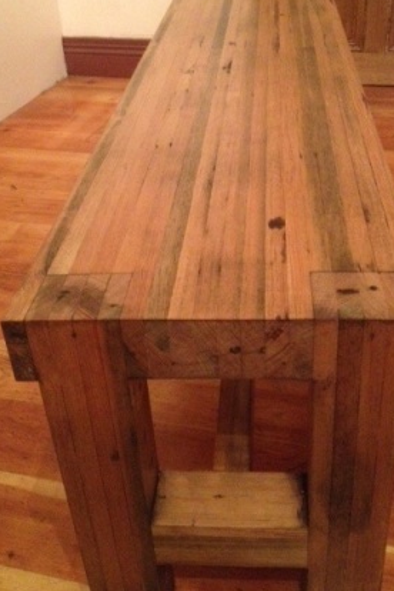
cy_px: 251
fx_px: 739
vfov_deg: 43.5
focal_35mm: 45
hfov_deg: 29.8
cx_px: 223
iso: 800
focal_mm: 4.28
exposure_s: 1/17
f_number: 2.4
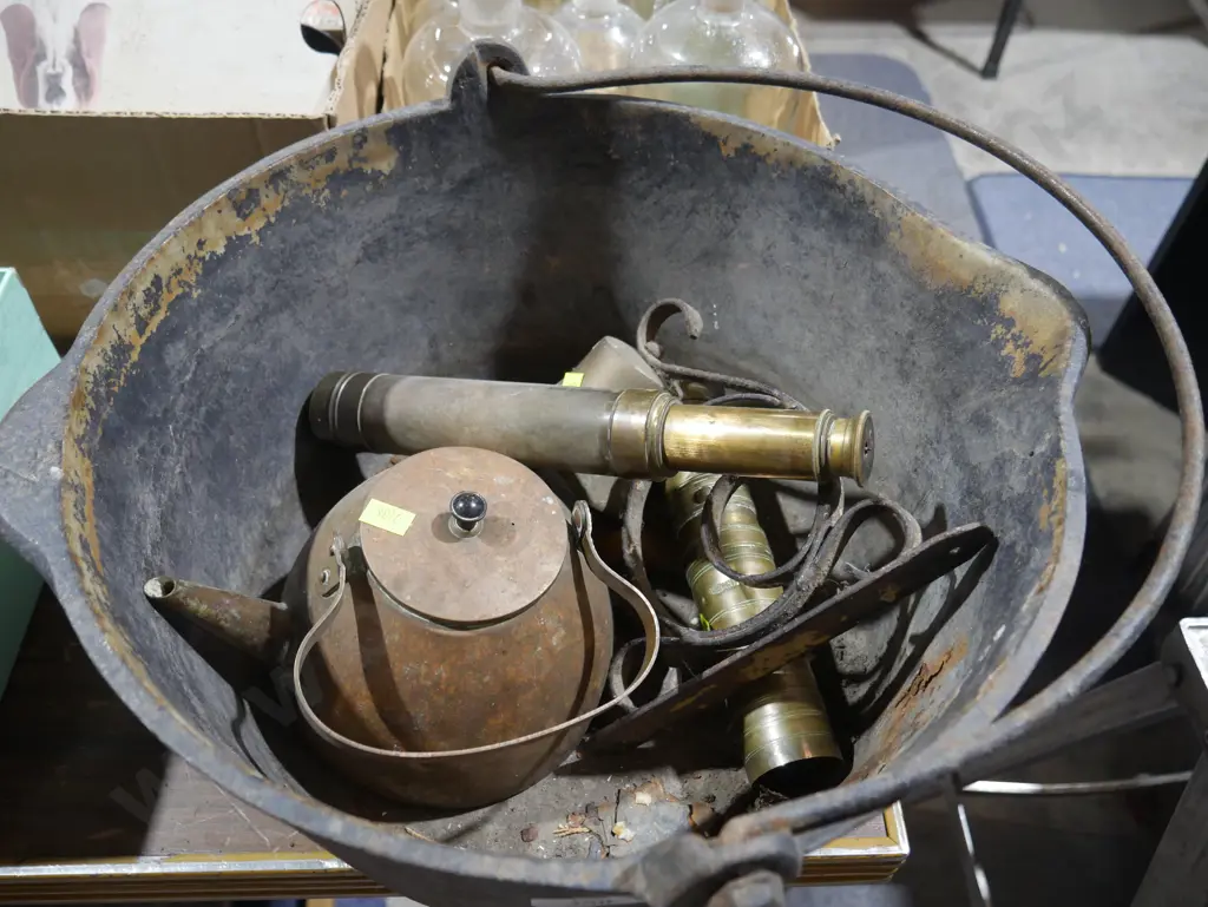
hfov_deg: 59.9
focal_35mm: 30
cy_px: 454
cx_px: 604
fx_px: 1047
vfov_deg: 46.8
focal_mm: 15
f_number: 3.6
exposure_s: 1/60
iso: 640
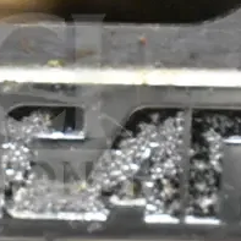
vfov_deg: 8.1
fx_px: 1712
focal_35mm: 217
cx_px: -5
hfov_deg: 8.0
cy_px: 111
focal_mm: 55
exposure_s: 1/60
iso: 25600
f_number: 5.6
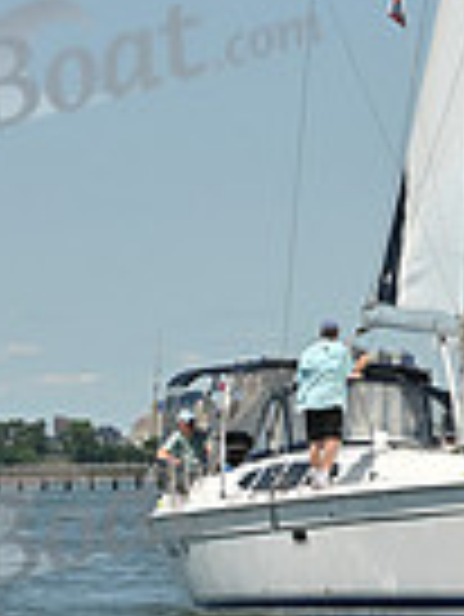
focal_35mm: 285
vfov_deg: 6.9
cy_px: -202
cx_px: 556
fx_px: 5086
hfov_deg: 5.2
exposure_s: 1/1600
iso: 320
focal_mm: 70
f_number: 9
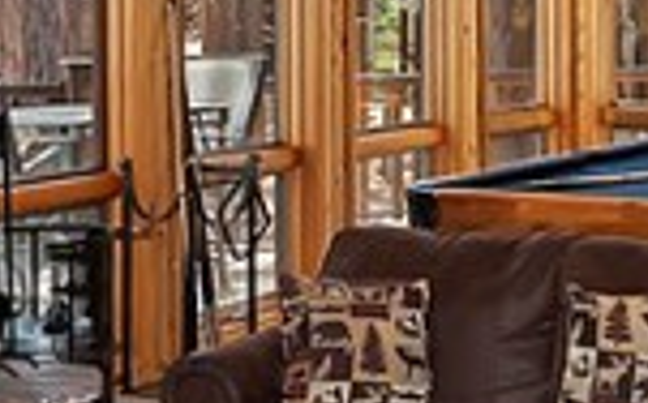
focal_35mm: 104
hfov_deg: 20.0
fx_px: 1835
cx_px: 339
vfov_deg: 12.3
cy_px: -66
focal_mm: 10
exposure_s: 1/30
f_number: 8
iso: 400
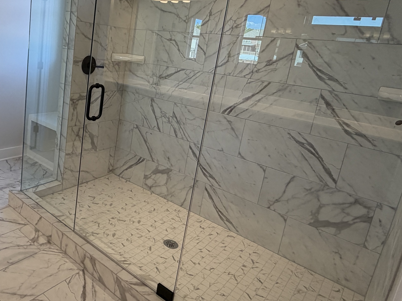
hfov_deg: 61.2
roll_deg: -5.2
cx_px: 94
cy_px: 107
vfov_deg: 50.7
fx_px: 314
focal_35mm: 27
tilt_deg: -13.3
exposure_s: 1/120
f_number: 2.2
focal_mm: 2.22
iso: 160
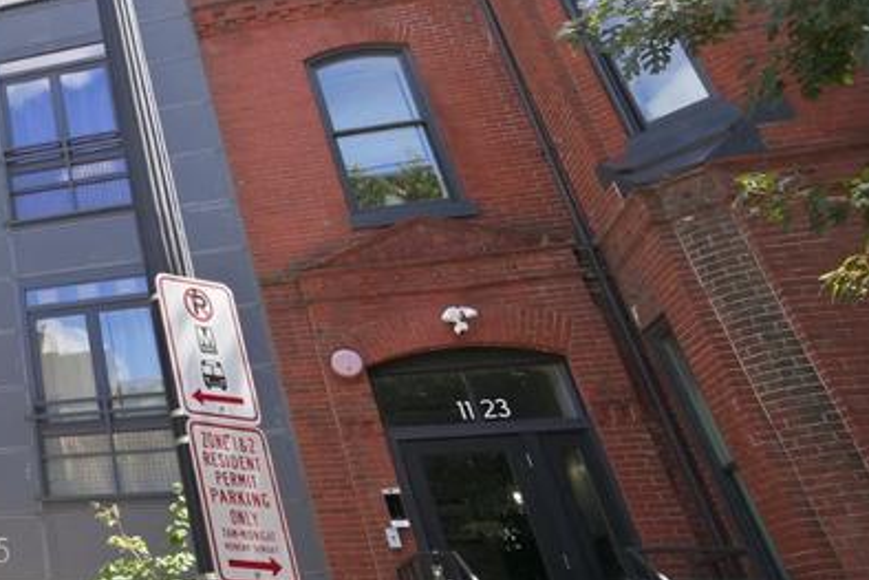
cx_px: -240
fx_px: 942
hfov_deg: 35.4
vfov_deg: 33.5
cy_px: 140
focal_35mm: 39
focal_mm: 10
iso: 250
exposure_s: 1/200
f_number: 9
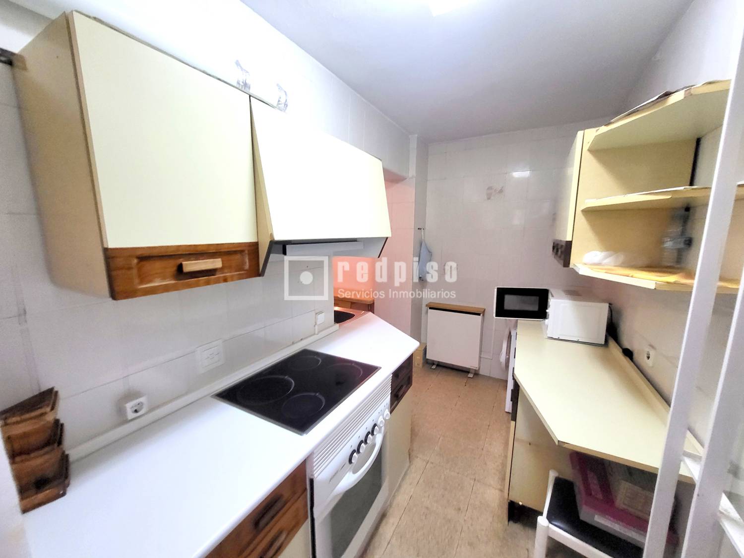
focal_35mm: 13
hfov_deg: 106.2
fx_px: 279
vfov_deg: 89.9
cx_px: 372
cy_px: 279
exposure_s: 1/50
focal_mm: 1.74
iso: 320
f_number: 2.2
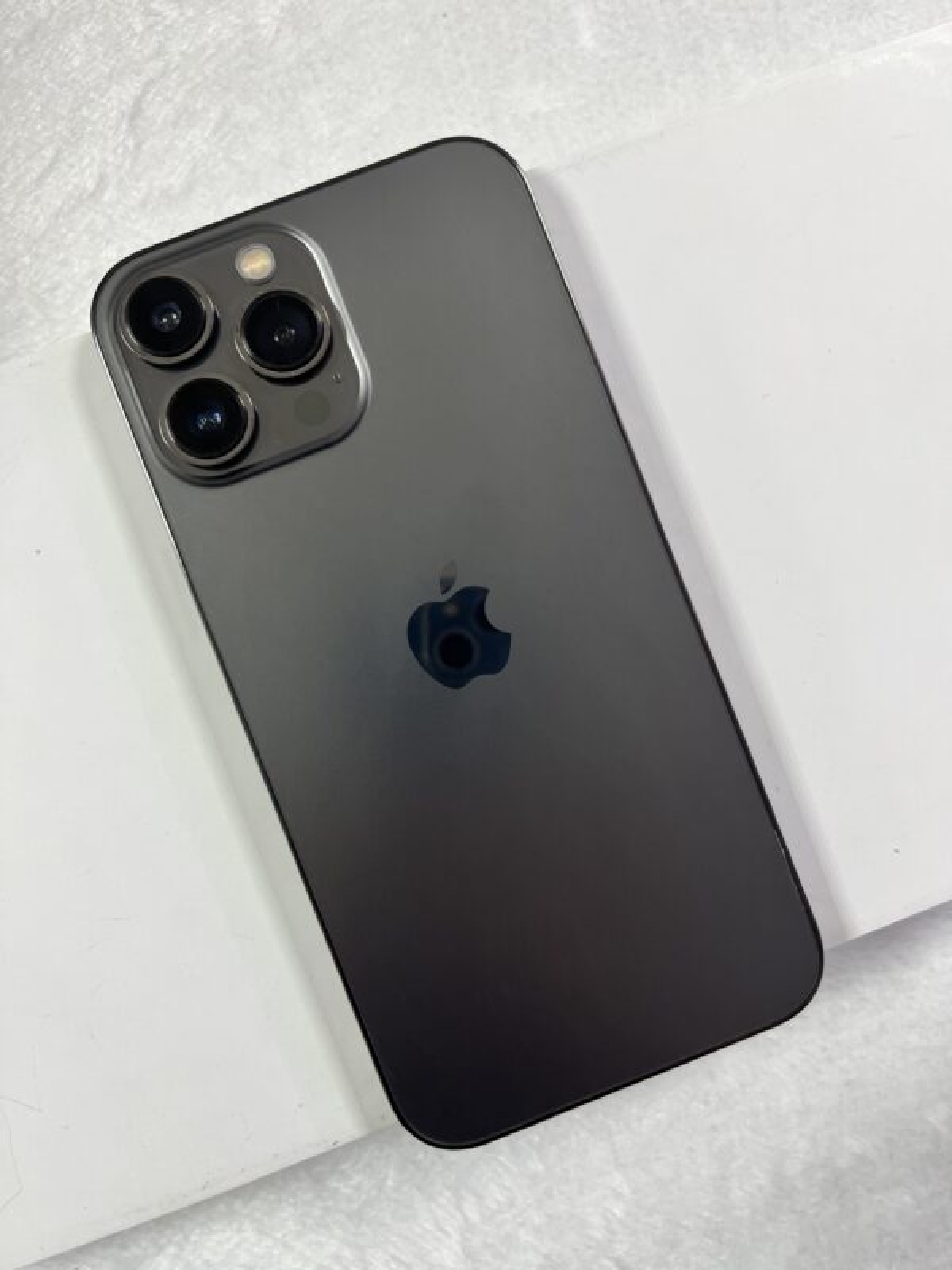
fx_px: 953
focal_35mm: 26
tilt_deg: -88.8
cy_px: 635
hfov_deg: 53.1
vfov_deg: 67.3
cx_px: 476
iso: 125
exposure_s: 1/120
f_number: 1.6
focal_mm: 5.1
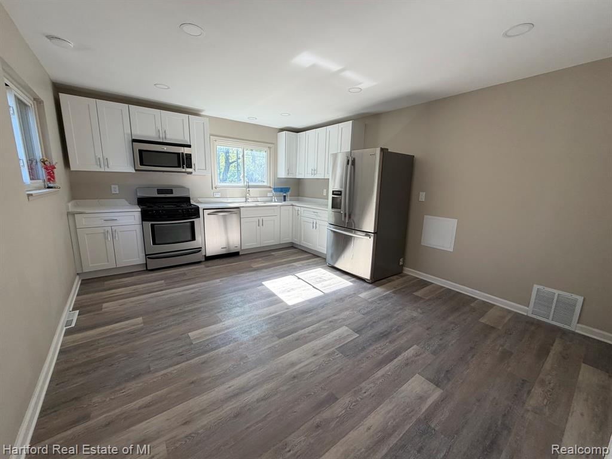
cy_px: 230
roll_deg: -1.4
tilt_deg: -11.2
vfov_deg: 85.7
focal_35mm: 14
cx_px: 306
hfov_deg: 102.1
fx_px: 248
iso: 100
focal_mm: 2.22
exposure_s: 1/121
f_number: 2.2
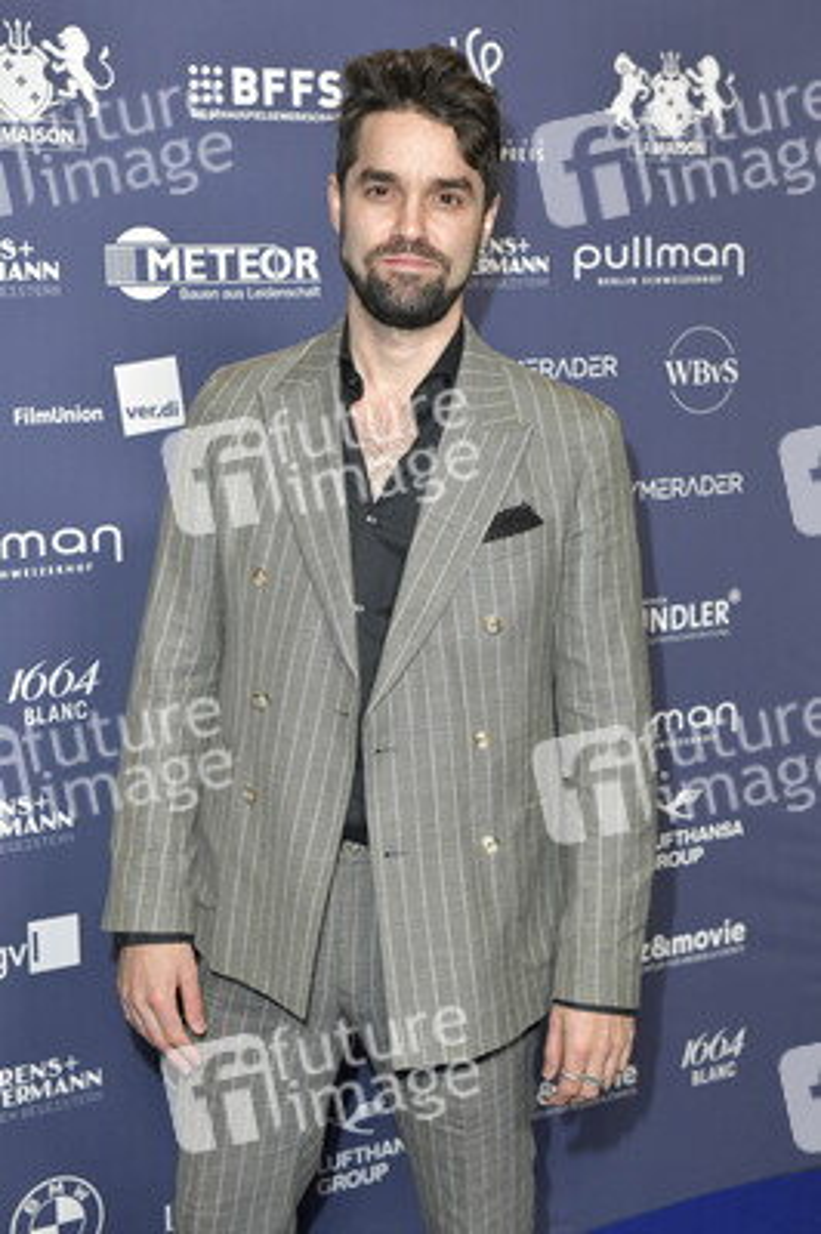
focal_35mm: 58
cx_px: 410
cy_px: 617
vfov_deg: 34.5
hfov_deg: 23.3
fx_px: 1987
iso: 2000
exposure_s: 1/250
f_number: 6.3
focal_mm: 58
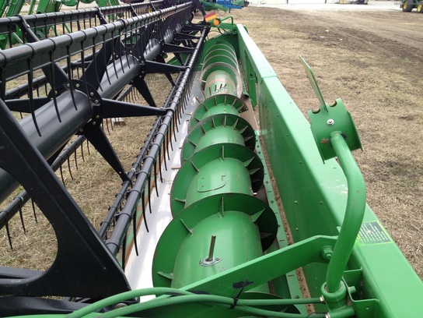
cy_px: 159
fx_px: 428
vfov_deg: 40.7
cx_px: 212
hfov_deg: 52.6
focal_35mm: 35
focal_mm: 4.28
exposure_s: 1/167
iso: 50
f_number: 2.4
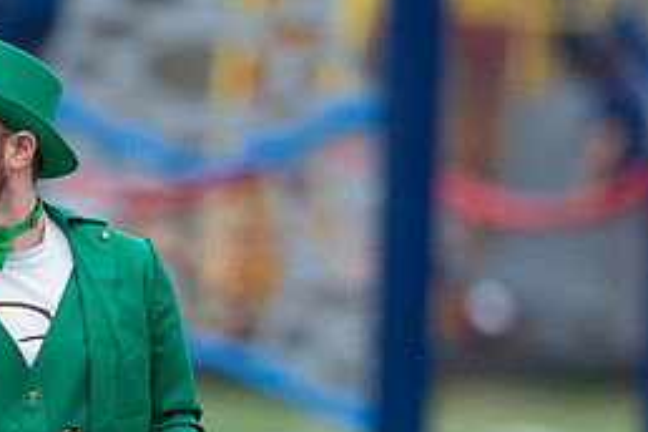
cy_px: 341
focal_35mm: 1235
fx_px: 22228
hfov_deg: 1.7
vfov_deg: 1.1
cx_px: 89
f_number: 2.8
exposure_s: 1/2500
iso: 220
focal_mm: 300
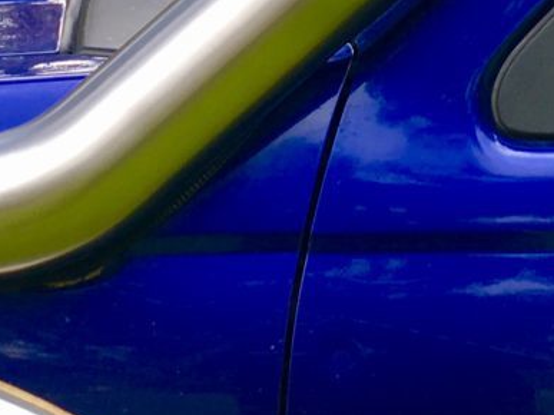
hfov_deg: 14.6
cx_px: 278
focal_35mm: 135
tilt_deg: -3.9
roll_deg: +1.9
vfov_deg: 10.8
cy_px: -89
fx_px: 2160
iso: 25
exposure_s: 1/166
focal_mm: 4.15
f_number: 2.2
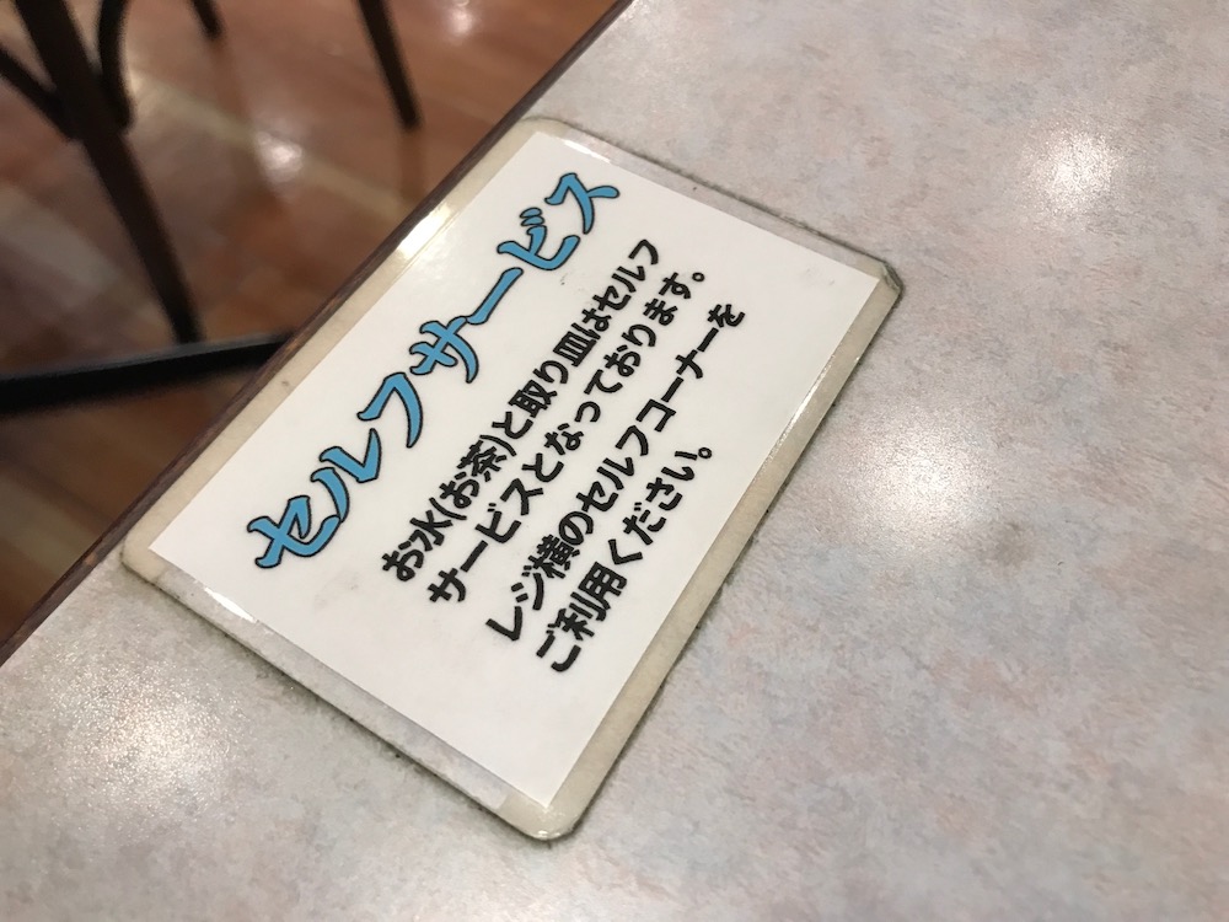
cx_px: 614
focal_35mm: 28
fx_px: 994
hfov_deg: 63.4
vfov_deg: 49.7
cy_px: 461
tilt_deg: -58.5
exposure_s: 1/30
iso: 32
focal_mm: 3.99
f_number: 1.8
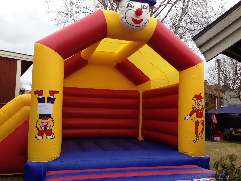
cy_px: 90
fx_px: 230
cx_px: 120
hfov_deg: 55.4
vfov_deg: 42.9
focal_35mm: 33
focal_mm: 4.13
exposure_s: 1/488
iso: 50
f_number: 2.4
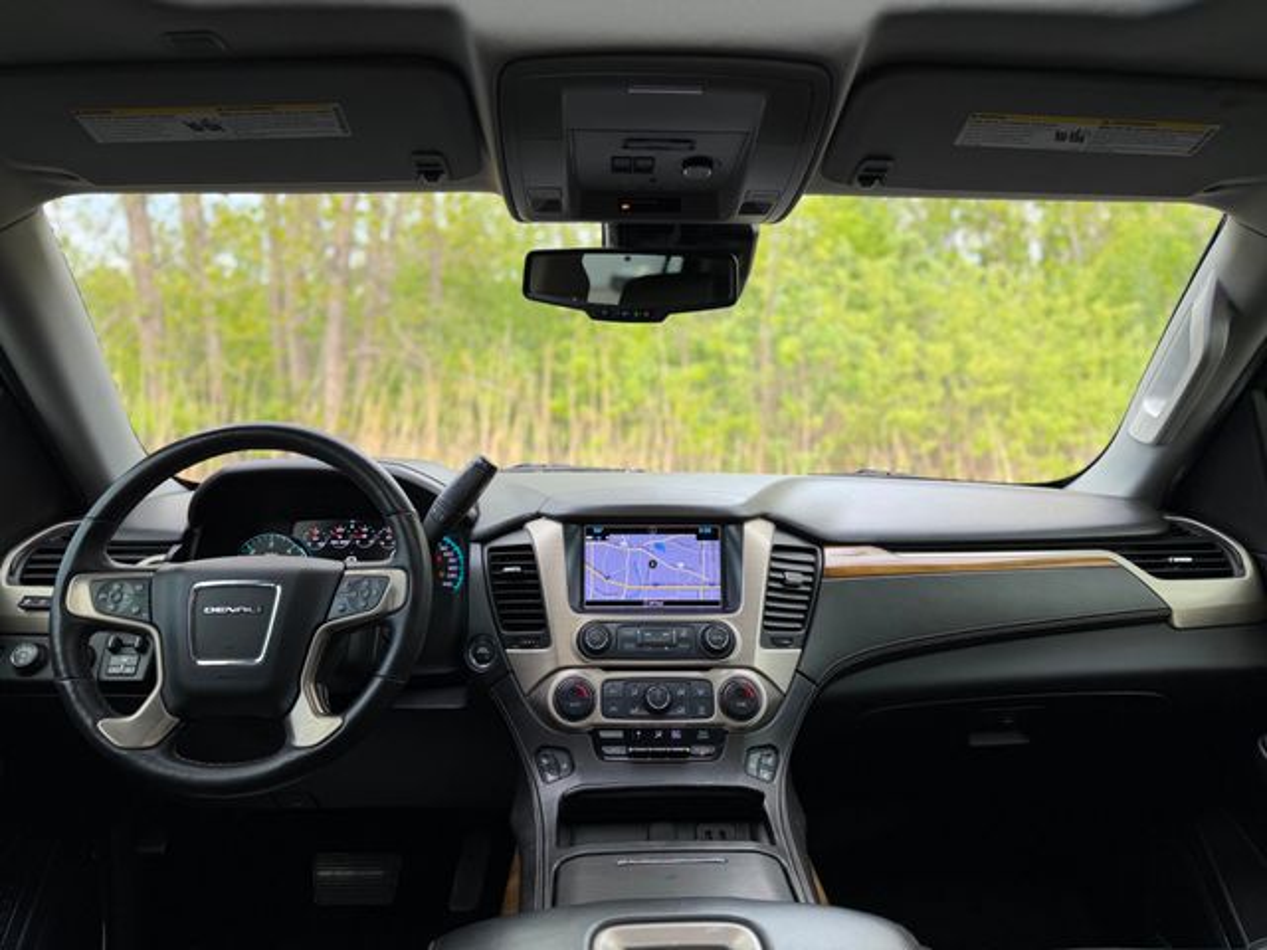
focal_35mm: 24
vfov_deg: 56.8
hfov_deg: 71.6
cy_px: 475
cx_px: 634
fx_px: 878
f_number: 1.78
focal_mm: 6.76
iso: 64
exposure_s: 1/251
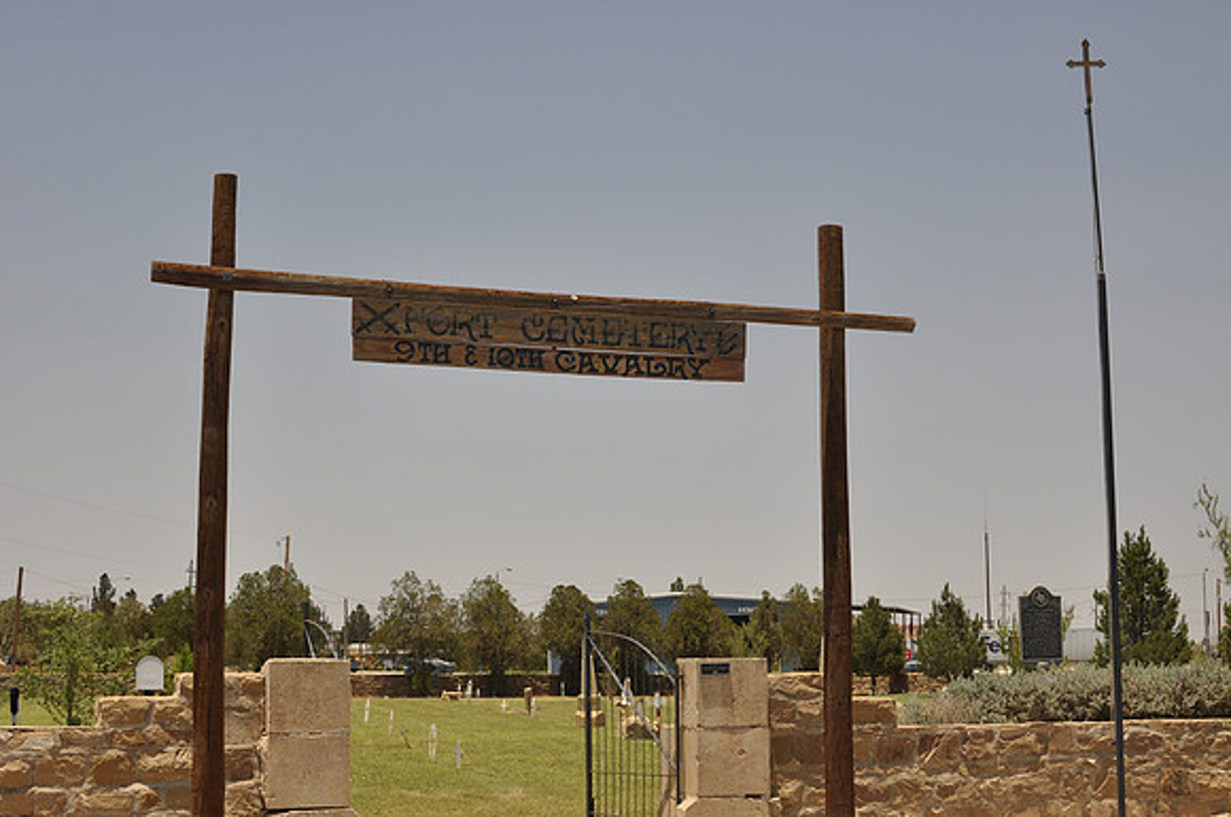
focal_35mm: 52
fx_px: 1793
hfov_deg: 37.9
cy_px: 408
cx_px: 616
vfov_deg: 25.7
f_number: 8
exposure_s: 1/250
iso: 200
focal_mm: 35
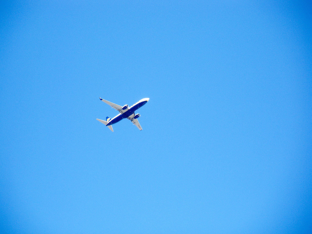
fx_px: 1622
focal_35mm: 180
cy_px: 117
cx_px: 156
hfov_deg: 11.0
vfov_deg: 8.2
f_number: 5.6
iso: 160
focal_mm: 31.5
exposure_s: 1/250
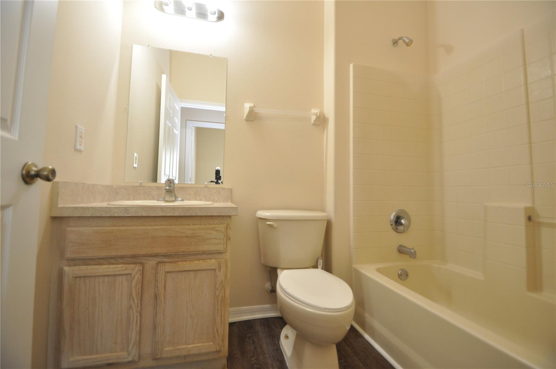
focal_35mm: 15
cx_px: 278
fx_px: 231
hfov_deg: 100.5
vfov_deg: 77.2
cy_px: 184
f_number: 4
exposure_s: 1/60
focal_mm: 10
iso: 500
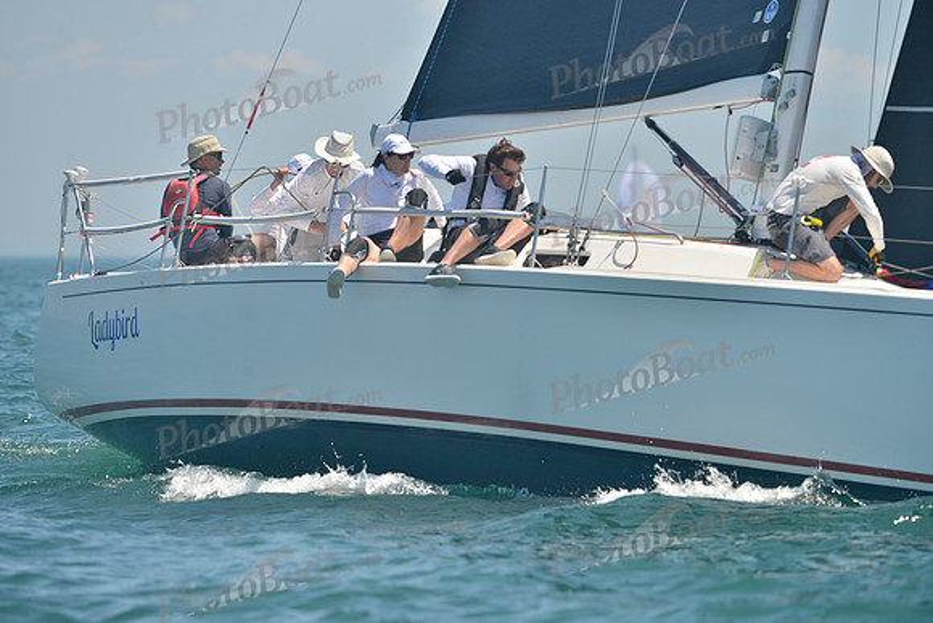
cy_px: 312
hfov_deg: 5.2
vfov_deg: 3.4
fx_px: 10369
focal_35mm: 400
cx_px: 466
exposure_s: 1/1000
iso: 280
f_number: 6.3
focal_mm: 400
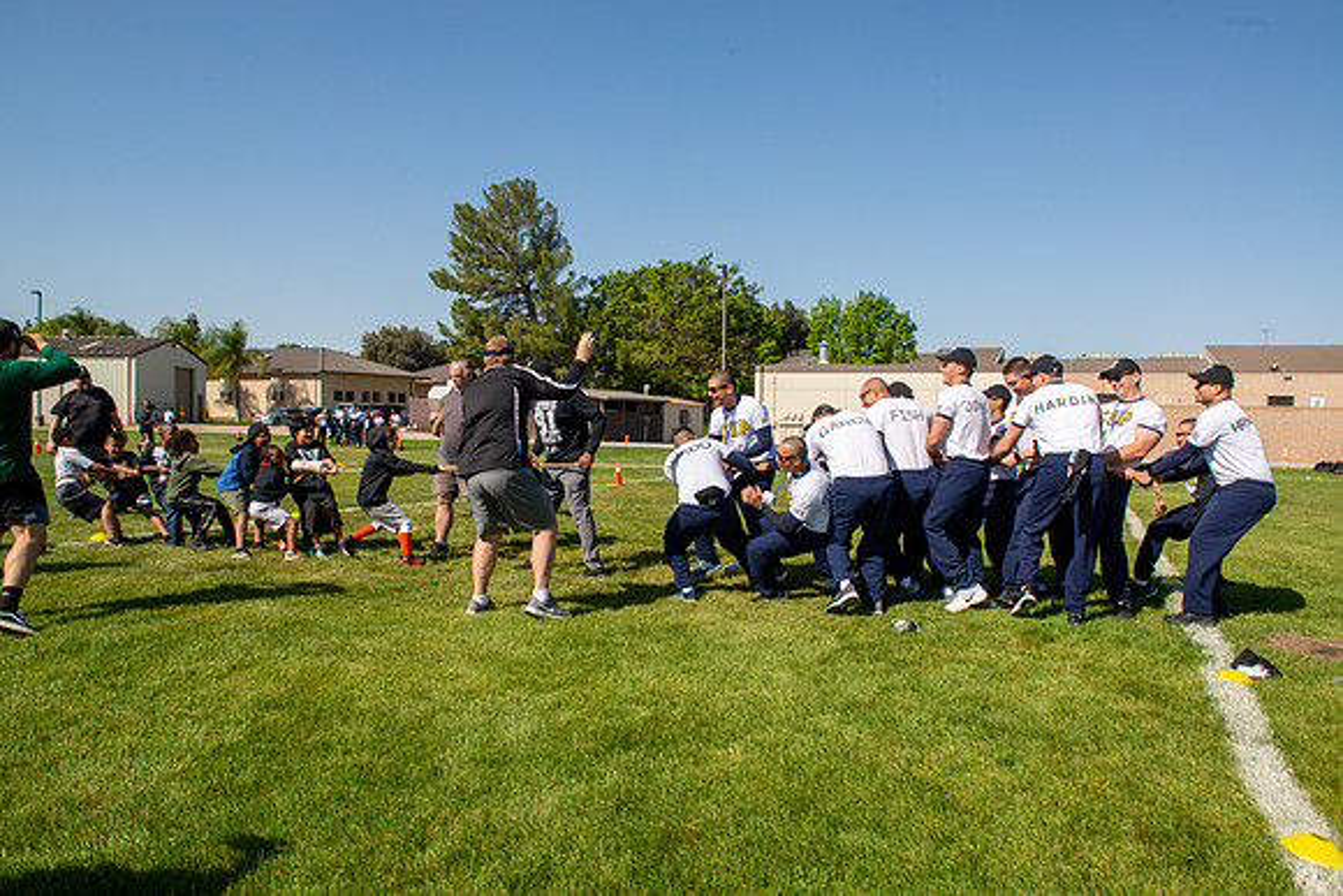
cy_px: 448
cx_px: 672
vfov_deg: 53.1
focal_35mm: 24
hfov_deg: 73.7
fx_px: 896
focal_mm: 24
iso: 100
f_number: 11
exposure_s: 1/160
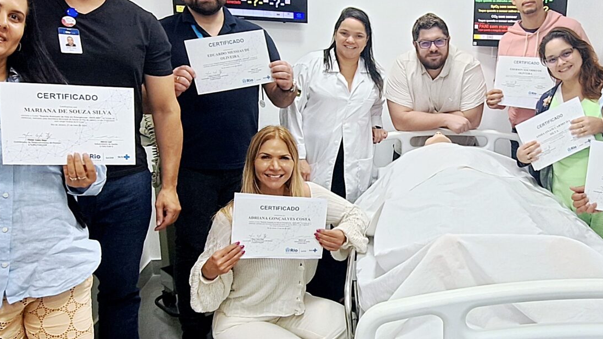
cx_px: 440
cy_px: 164
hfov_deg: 57.0
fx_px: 528
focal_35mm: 33
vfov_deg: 35.6
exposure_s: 1/40
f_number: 2.2
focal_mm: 1.74
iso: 100
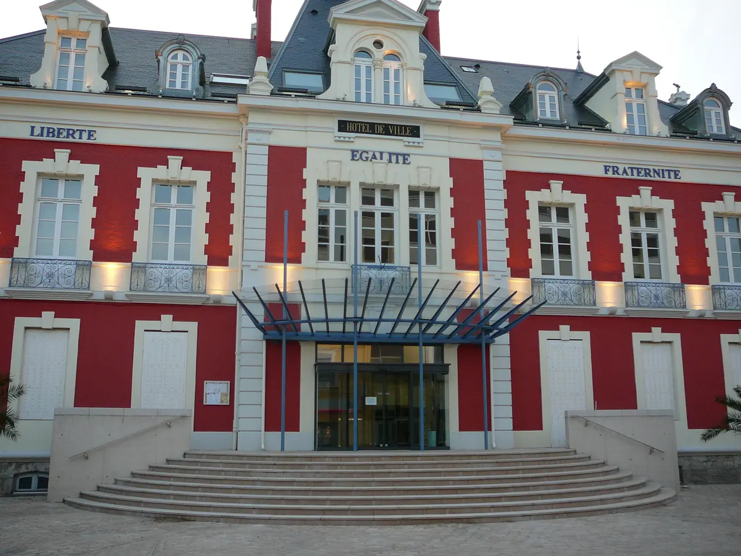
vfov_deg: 40.7
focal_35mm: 35
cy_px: 278
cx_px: 370
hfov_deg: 52.6
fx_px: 749
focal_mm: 5.2
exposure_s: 1/50
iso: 100
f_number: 2.8
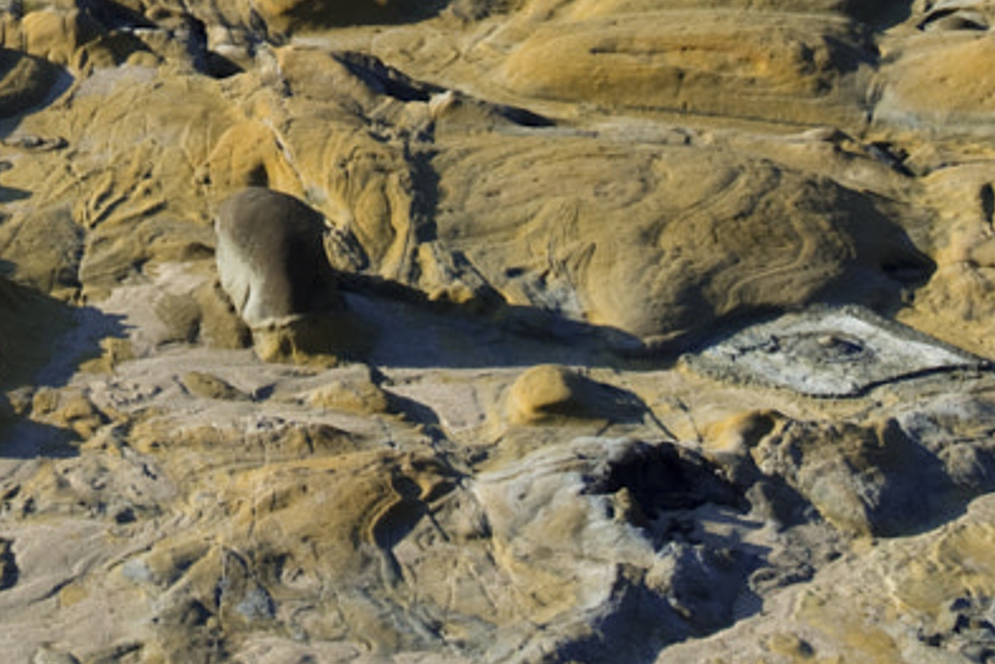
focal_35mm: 234
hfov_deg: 8.7
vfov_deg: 5.7
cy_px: -841
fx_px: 6470
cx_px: -172
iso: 100
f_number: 8
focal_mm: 45
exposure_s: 1/200
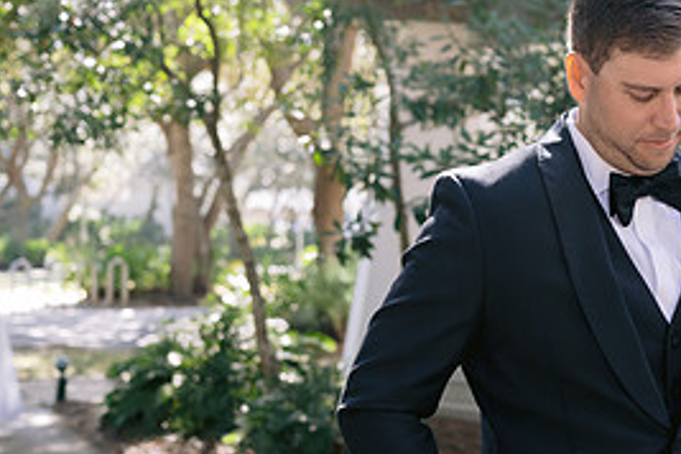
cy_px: 295
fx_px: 1438
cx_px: 426
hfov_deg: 26.6
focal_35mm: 76
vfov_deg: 17.9
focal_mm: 35
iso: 200
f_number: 2.8
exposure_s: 1/200
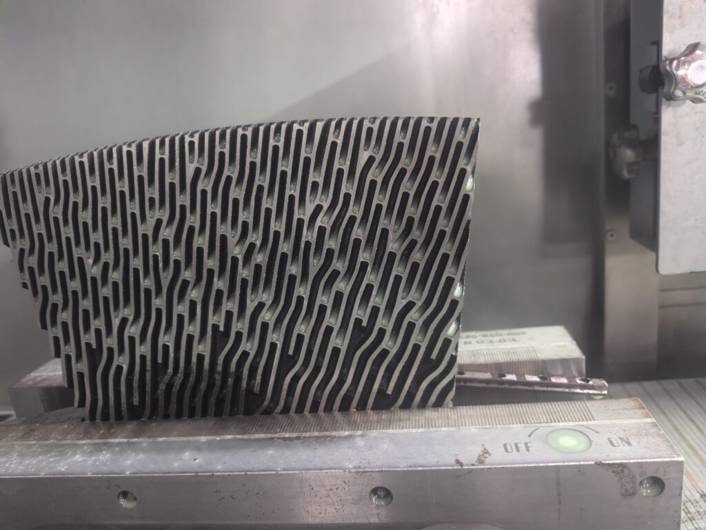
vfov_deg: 56.8
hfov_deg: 71.6
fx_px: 489
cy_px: 265
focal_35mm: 24
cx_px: 353
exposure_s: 1/269
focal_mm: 6.98
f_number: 2
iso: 4000
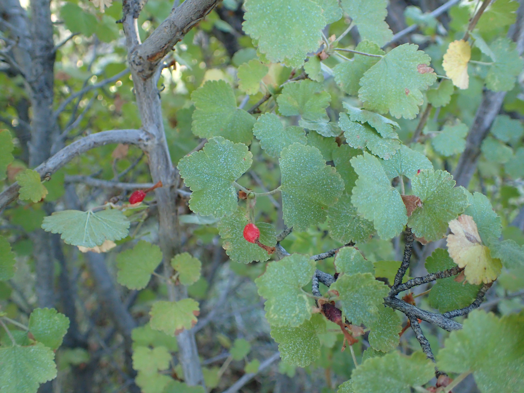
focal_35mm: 30
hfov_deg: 60.0
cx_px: 262
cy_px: 196
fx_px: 454
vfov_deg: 46.8
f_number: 2.3
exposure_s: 1/125
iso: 400
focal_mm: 5.5
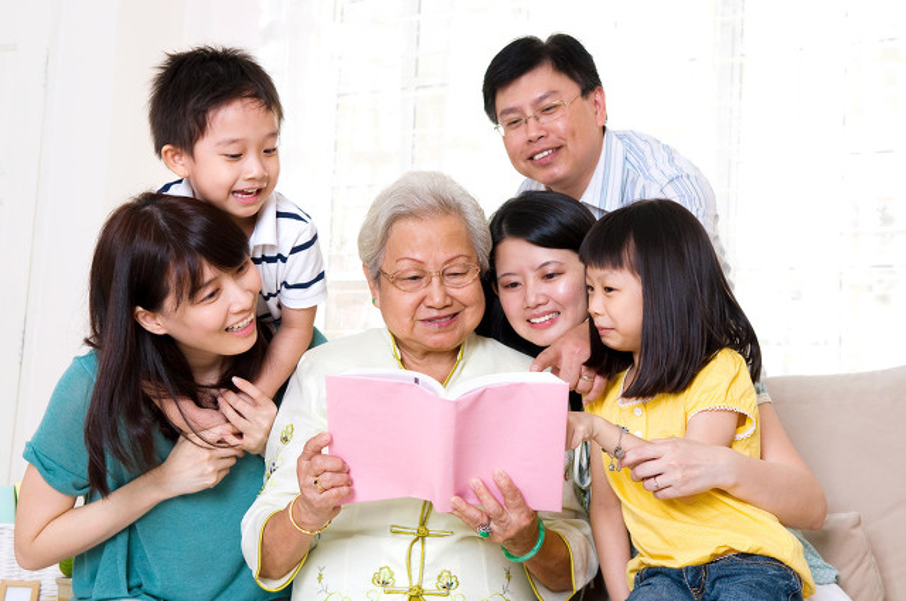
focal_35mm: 57
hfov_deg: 35.1
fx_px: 1433
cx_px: 453
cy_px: 300
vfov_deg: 23.7
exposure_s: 1/125
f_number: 6.3
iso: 200
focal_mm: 38
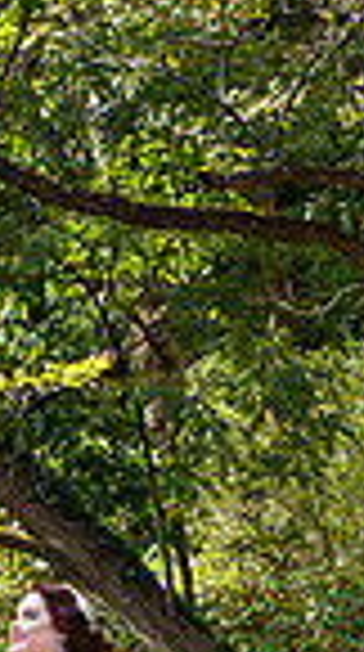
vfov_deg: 9.4
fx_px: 3933
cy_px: 760
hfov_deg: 5.3
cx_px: 56
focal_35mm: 228
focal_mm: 70
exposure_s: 1/320
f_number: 5.6
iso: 200
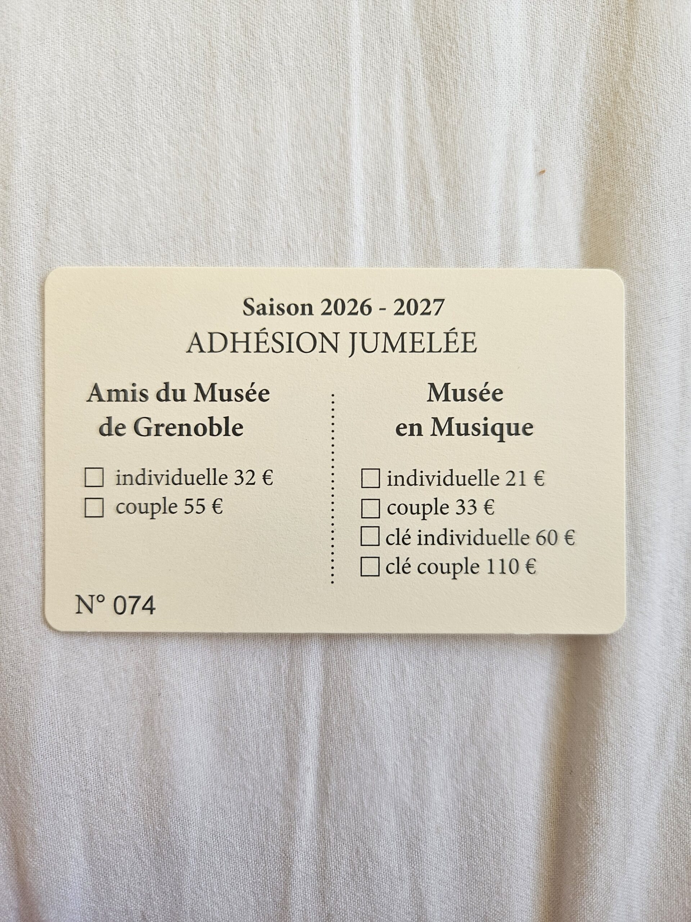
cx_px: 346
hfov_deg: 58.9
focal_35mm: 23
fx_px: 612
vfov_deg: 73.9
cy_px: 461
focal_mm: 5.4
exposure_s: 1/190
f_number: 1.8
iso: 80
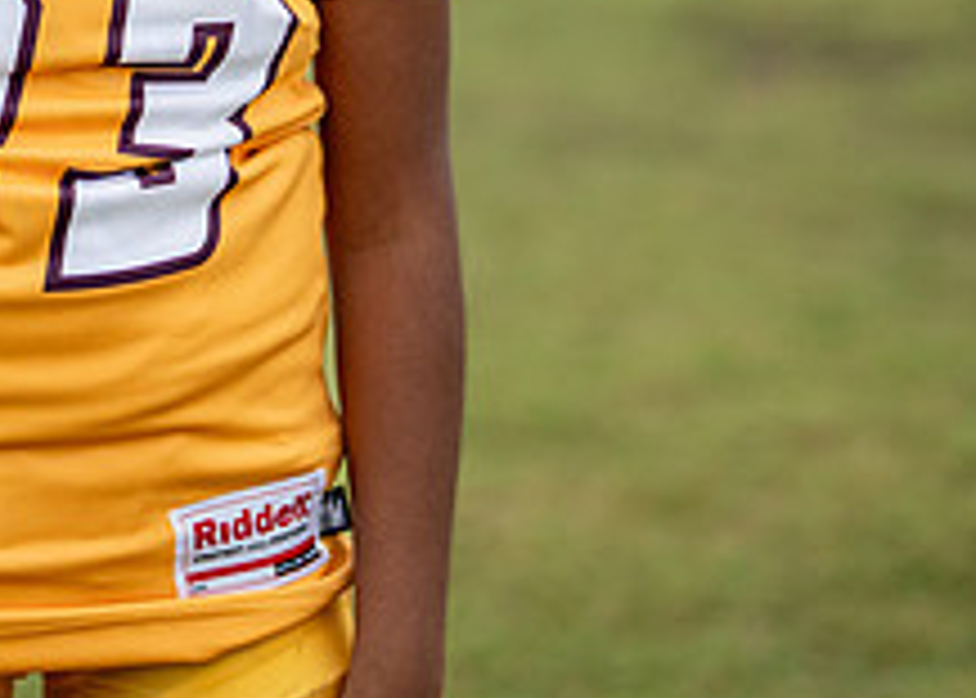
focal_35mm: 161
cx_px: 84
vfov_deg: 8.7
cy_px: -300
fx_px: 4463
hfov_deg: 12.4
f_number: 1.2
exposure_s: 1/2000
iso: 320
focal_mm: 50
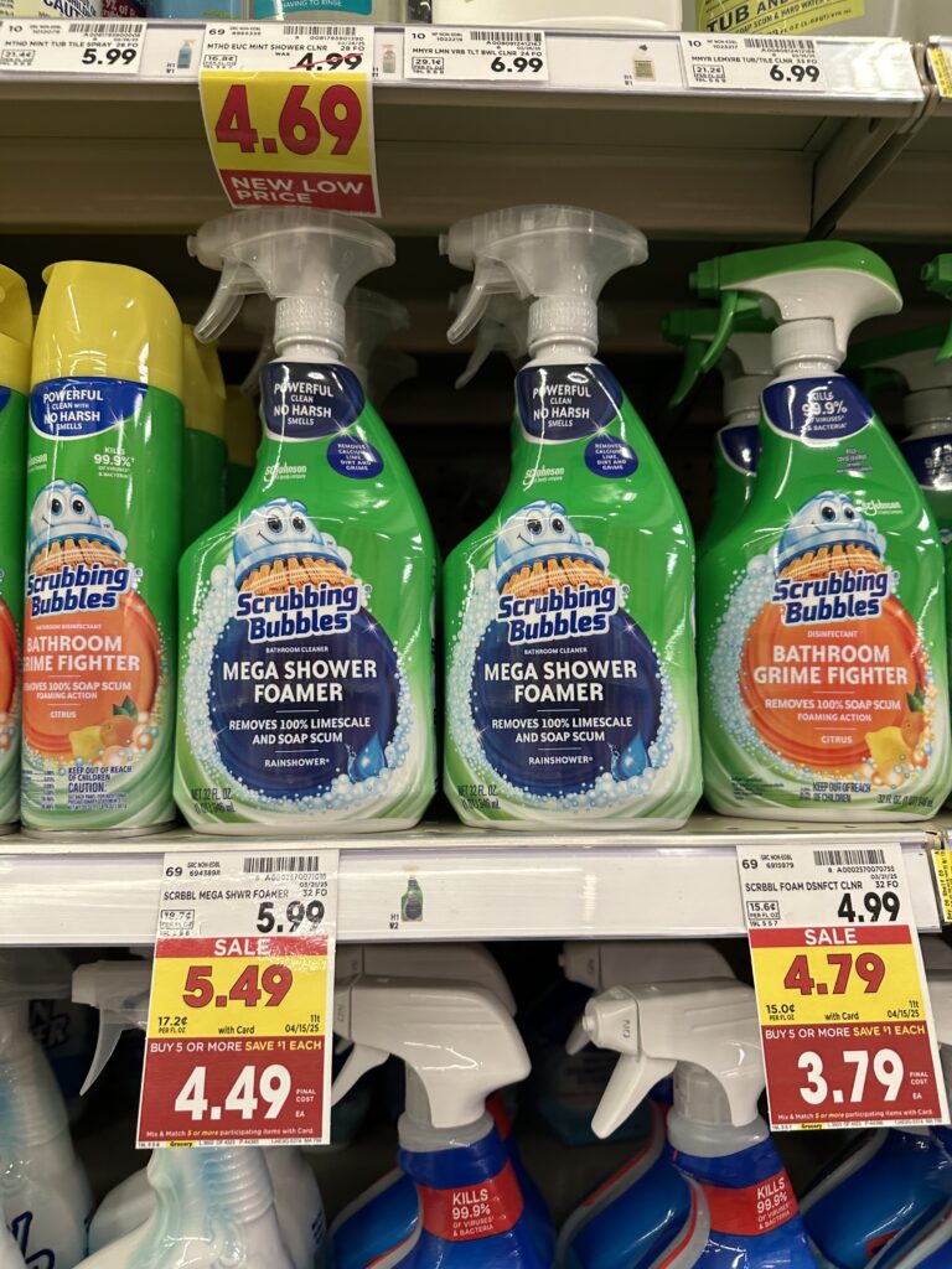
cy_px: 634
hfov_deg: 56.8
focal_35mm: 24
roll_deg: -2.3
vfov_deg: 71.6
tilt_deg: +4.5
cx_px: 476
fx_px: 880
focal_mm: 6.86
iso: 160
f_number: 1.78
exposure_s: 1/61
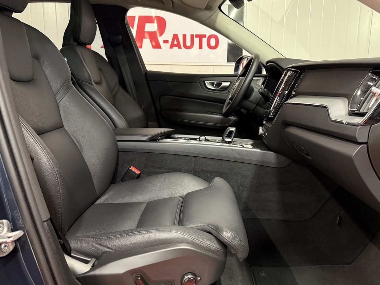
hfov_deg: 63.3
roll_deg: -0.6
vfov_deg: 49.8
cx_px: 208
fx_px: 307
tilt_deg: -10.6
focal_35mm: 28
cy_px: 144
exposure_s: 1/60
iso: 640
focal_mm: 6.76
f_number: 1.78
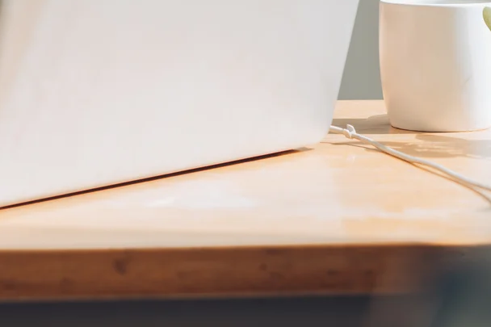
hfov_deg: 11.3
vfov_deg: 7.4
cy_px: -180
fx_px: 2468
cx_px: 32
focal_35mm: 181
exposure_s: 1/200
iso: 100
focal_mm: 55
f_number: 3.2
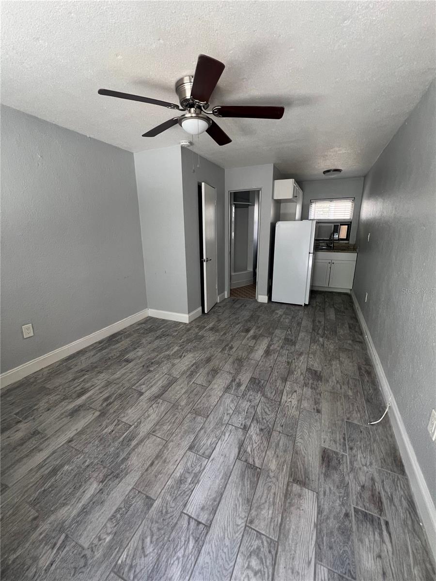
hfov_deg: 89.9
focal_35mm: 13
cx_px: 218
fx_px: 218
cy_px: 290
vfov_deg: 106.2
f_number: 1.8
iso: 250
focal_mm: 1.57
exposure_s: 1/89
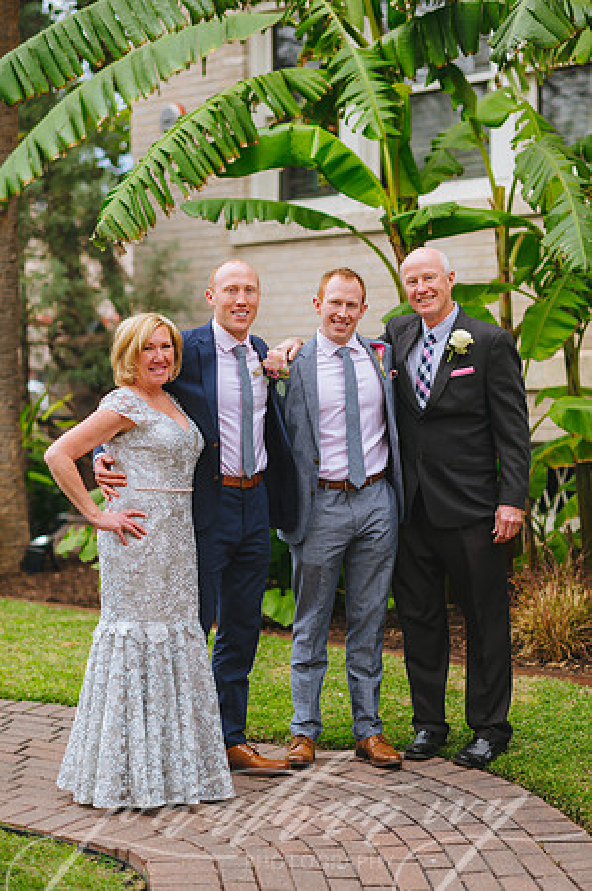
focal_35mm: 85
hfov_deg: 16.0
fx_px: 2101
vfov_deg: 23.9
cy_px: 446
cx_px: 296
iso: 200
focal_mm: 85
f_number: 2.2
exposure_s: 1/2000
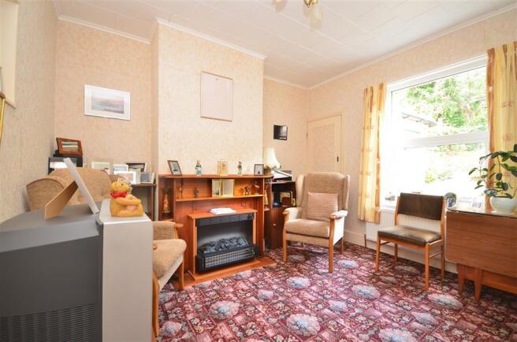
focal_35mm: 15
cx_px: 258
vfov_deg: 77.0
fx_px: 215
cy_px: 171
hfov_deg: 100.5
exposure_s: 1/6
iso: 200
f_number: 5
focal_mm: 10
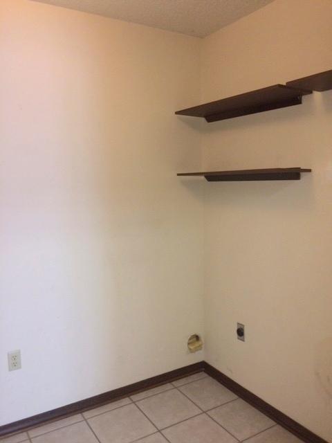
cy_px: 222
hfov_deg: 48.2
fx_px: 371
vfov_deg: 61.7
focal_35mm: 29
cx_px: 166
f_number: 2.2
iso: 100
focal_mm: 4.15
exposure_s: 1/30
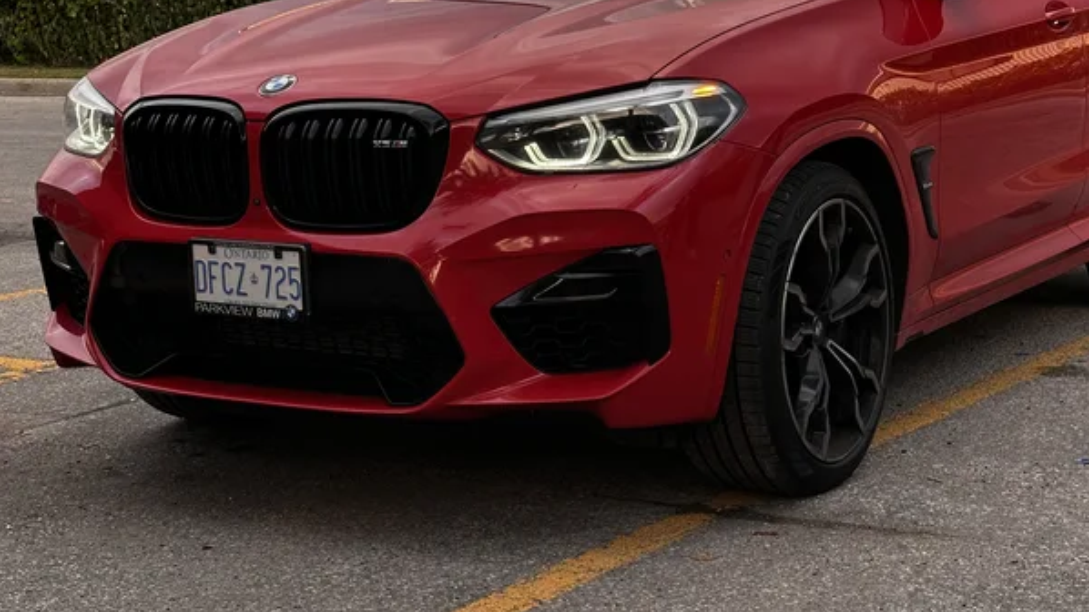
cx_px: 544
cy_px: 118
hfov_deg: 30.2
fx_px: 2021
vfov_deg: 17.1
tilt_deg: -3.9
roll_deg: +0.9
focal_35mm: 70
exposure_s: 1/167
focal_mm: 6.86
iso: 50
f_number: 1.78
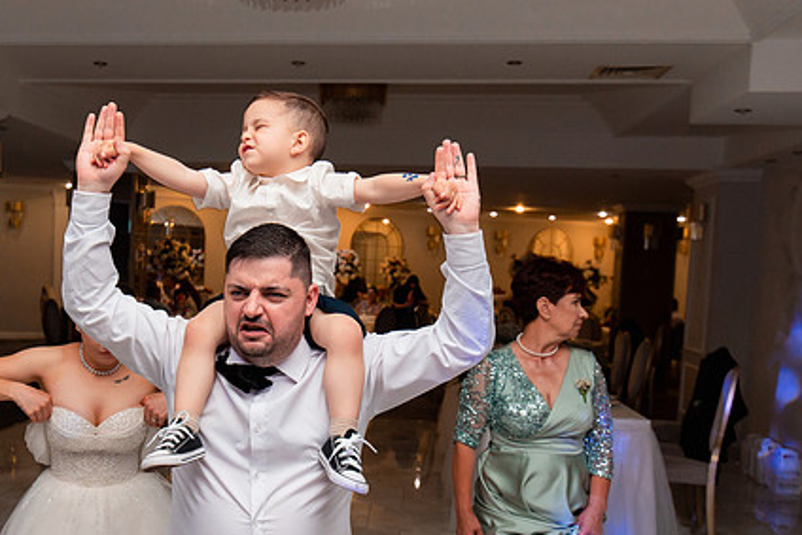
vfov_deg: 32.4
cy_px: 353
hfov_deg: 46.8
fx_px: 914
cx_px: 278
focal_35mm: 41
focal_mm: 30
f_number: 3.5
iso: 1600
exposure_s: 1/200
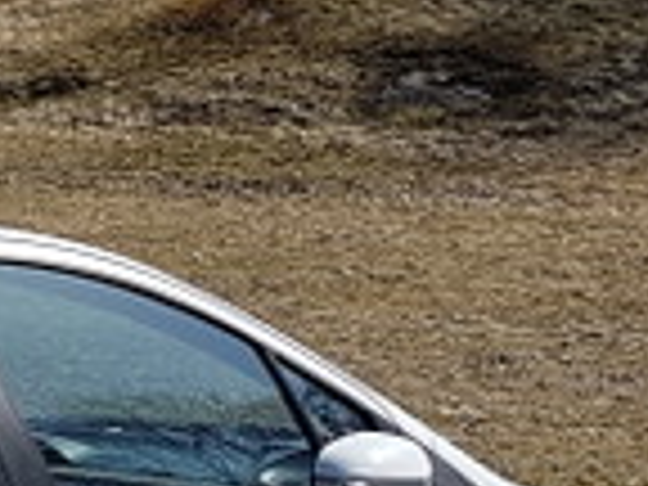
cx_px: -1310
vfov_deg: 8.4
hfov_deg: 9.1
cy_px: -198
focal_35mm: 173
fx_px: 3239
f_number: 1.7
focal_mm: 4.2
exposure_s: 1/2264
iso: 40
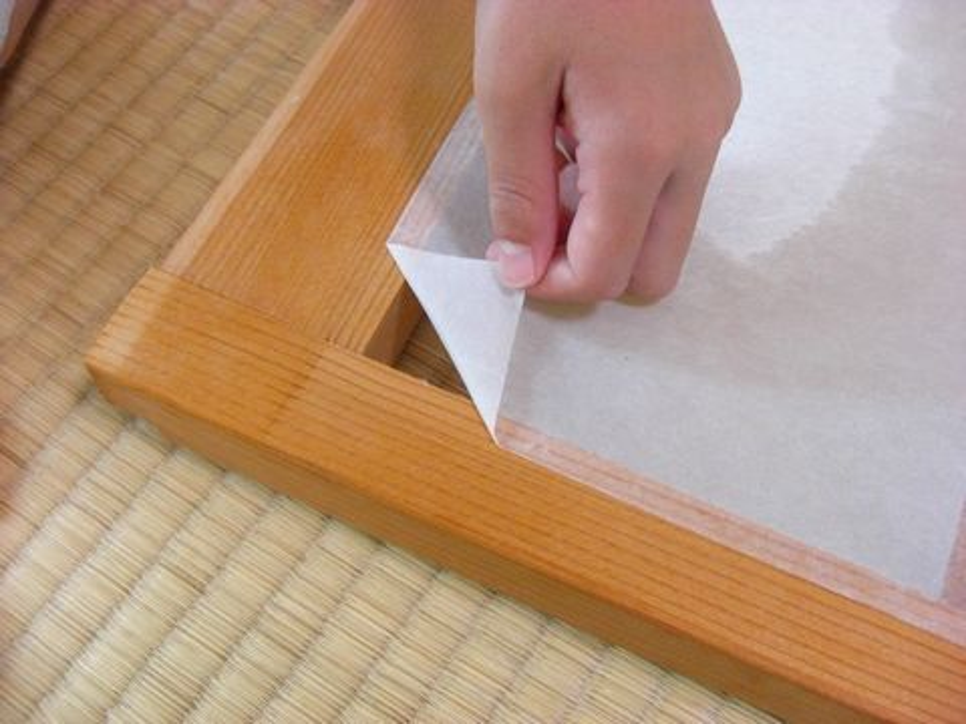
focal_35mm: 38
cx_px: 483
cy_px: 362
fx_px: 1060
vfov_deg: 37.7
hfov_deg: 49.0
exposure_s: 1/50
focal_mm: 7.9
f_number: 2.8
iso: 800
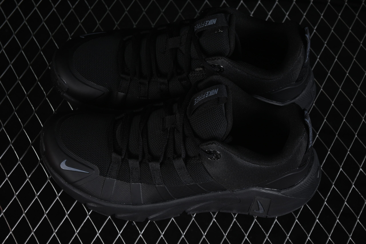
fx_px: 762
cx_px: 183
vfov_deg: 18.2
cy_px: 122
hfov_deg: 27.0
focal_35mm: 75
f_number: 6.3
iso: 160
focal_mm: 50
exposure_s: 1/50
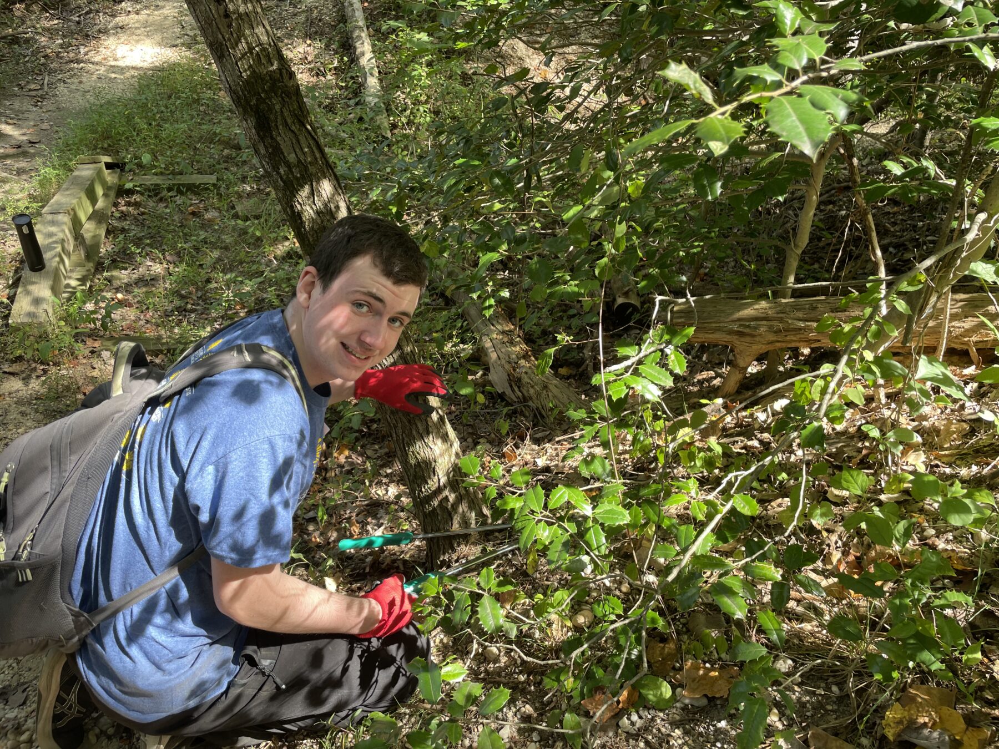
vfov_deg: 53.1
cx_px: 500
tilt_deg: -34.3
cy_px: 374
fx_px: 750
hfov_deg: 67.3
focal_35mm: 26
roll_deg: -1.7
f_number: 1.6
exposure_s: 1/121
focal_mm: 4.2
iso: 32
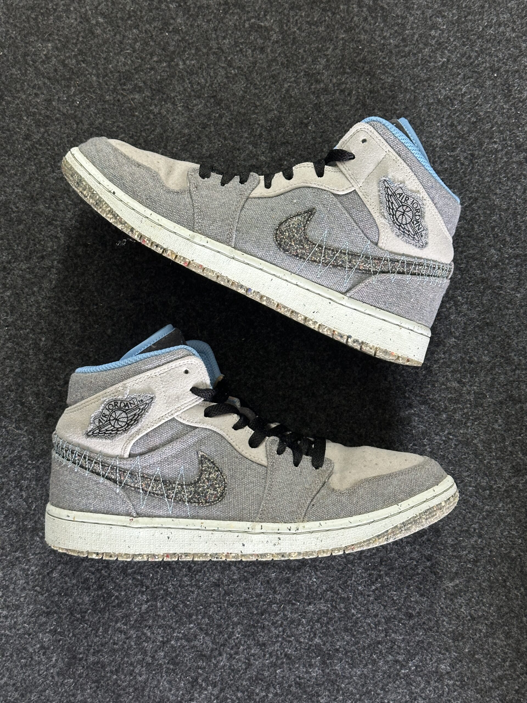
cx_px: 264
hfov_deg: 30.3
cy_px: 352
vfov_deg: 39.7
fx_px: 974
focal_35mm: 48
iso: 200
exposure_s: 1/50
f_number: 1.78
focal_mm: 6.86
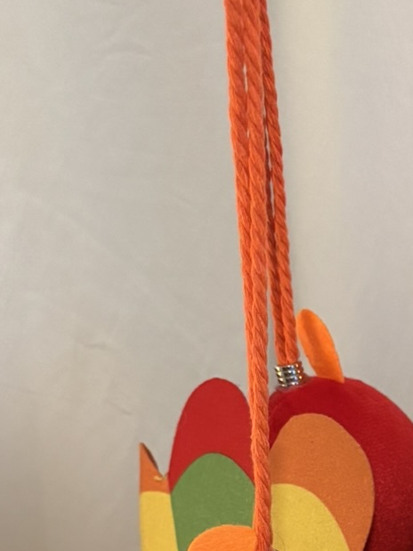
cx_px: 634
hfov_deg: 15.7
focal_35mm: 86
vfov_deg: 20.8
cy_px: 705
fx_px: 1369
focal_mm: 5.96
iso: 320
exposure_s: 1/60
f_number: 1.6
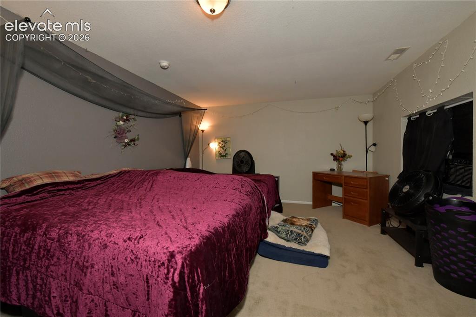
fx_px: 185
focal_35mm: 14
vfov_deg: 81.2
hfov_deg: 104.3
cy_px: 158
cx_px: 238
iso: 1250
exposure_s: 1/160
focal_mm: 14
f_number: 9
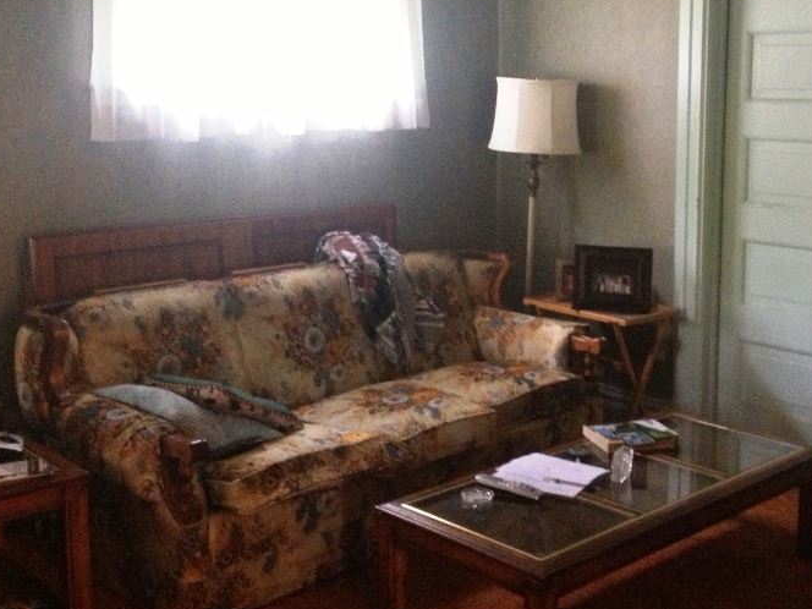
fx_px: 1267
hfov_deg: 35.4
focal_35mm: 54
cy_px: 226
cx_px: 496
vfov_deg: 26.9
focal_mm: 4.28
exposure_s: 1/20
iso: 400
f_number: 2.4
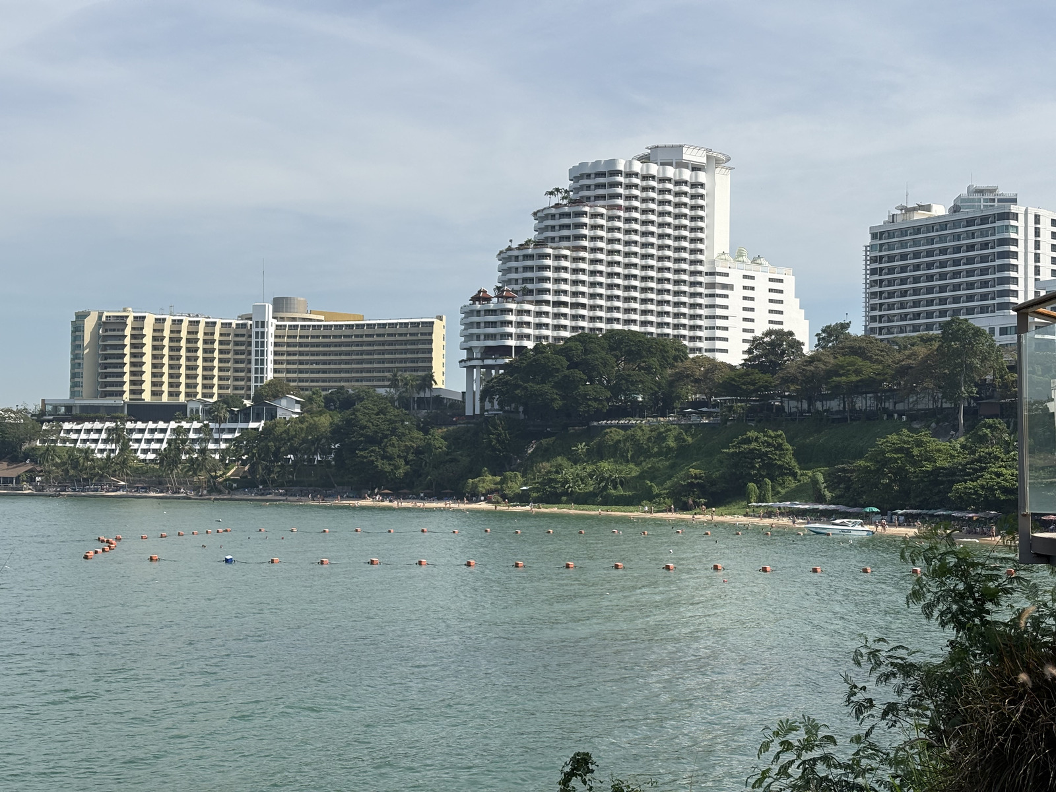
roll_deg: -0.9
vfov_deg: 28.0
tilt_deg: +3.7
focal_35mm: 52
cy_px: 396
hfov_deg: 36.8
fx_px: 1586
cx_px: 528
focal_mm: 5.96
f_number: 1.6
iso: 32
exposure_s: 1/3636
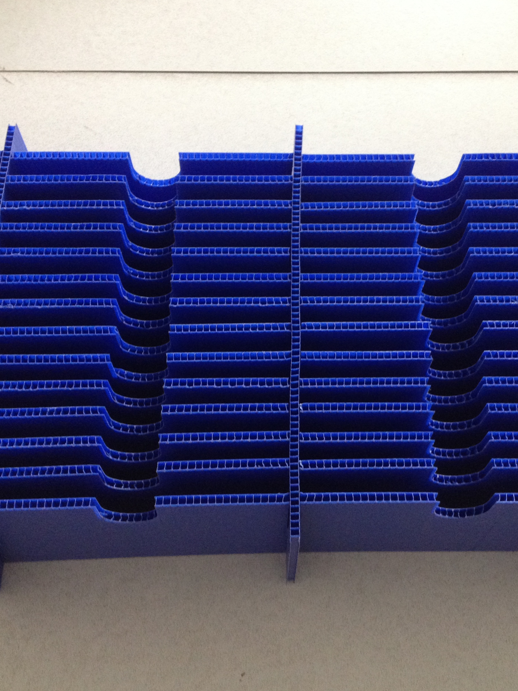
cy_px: 345
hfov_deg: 30.8
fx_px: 938
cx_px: 303
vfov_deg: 40.4
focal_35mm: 47
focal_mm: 4.28
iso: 200
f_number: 2.4
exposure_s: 1/20
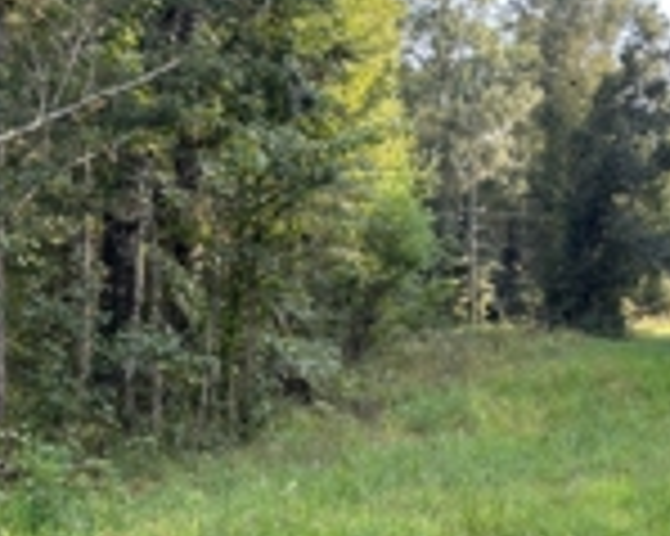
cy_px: 342
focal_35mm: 68
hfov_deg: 26.7
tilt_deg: -2.5
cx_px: 634
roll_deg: +0.6
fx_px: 1348
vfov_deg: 22.4
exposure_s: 1/169
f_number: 1.6
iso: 40
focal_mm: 5.96
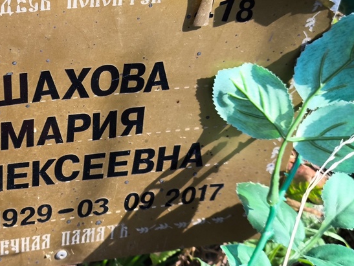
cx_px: 101
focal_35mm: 73
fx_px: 747
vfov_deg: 20.2
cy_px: 140
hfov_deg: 26.4
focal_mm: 4.71
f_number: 1.7
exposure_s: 1/287
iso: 50
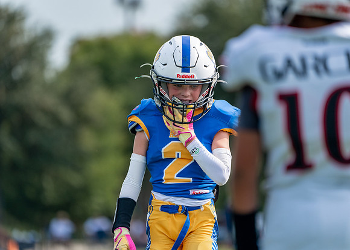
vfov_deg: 3.4
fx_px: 4222
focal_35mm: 425
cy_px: 125
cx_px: 175
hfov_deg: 4.7
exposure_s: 1/2000
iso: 500
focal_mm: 400
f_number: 5.6
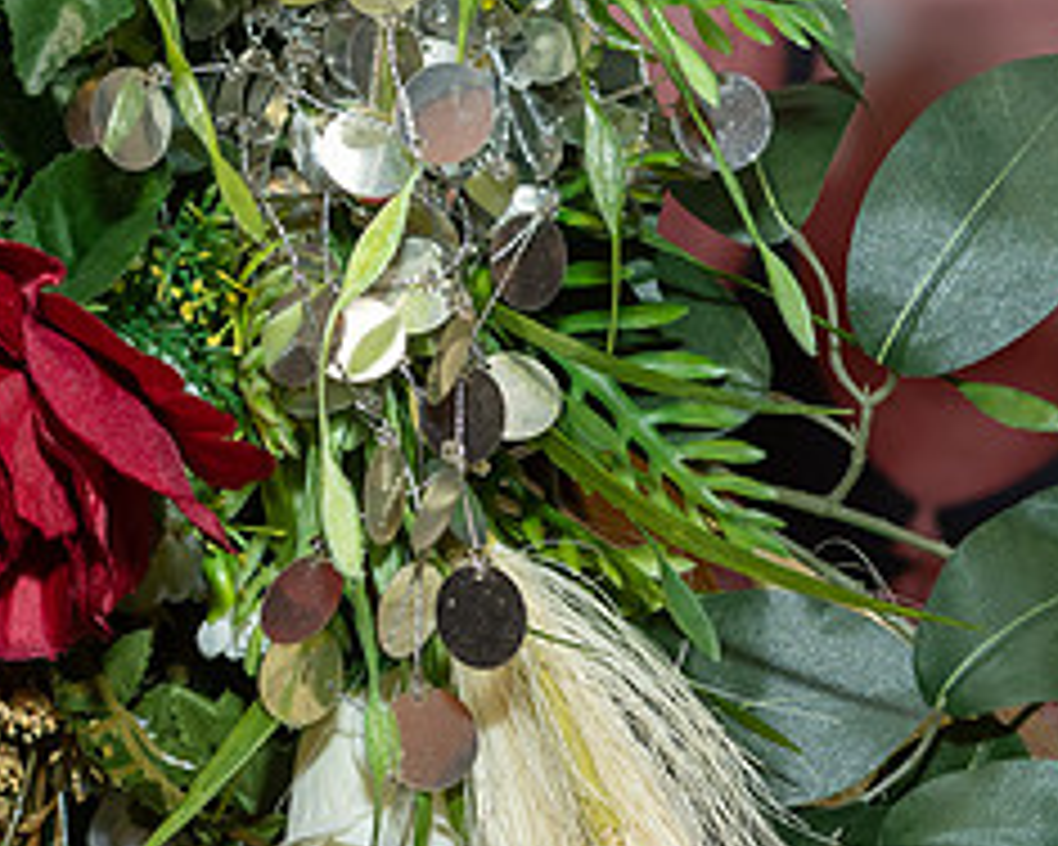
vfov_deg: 8.0
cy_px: 130
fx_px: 6075
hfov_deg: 9.8
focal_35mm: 194
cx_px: -348
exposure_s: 1/250
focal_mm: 48
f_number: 5.6
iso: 400
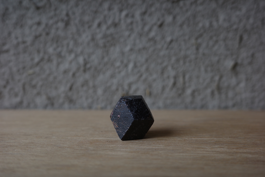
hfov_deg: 48.5
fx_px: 294
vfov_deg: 33.4
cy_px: 88
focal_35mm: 40
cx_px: 132
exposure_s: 1/125
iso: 200
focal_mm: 26
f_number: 2.8
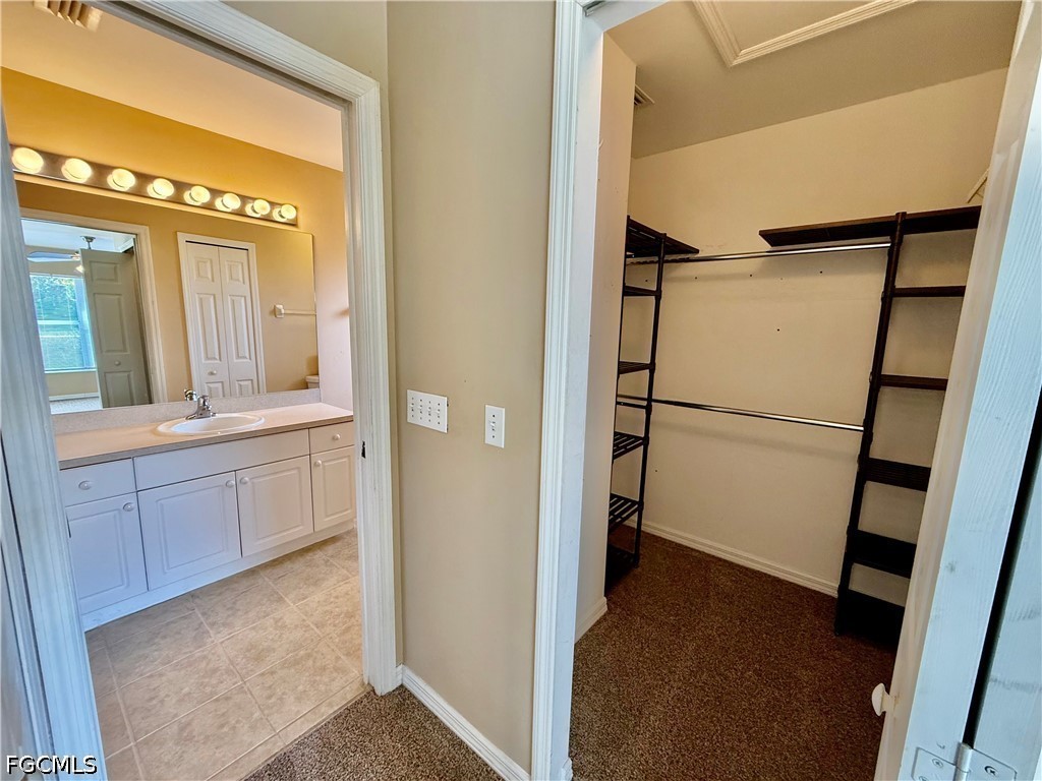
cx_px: 521
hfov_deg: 102.1
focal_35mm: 14
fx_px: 421
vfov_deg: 85.7
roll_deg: -1.0
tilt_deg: -8.8
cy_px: 390
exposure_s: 1/99
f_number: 2.2
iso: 200
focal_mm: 2.22
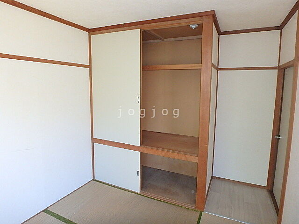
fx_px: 181
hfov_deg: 79.0
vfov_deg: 63.4
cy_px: 112
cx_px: 150
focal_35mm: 21
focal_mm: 3.7
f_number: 3.5
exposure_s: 1/30
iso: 400
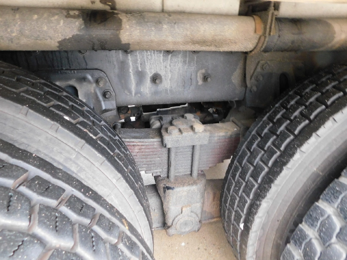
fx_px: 231
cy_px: 130
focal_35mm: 23
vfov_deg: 58.9
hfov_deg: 73.9
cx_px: 174
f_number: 3
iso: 400
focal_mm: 4
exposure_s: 1/10
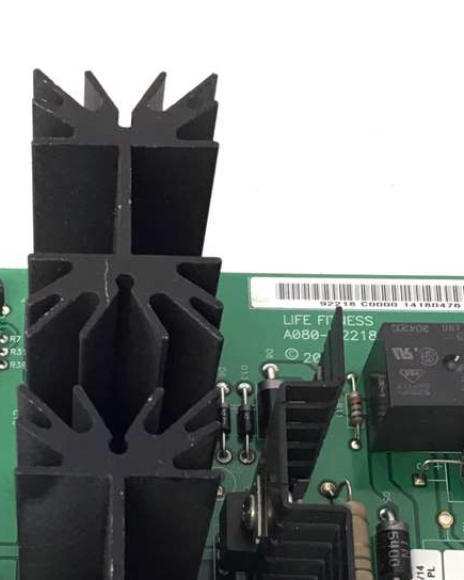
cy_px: 501
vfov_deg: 21.1
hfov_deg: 17.1
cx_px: 78
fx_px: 1528
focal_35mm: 89
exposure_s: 1/30
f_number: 2.4
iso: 50
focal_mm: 3.3
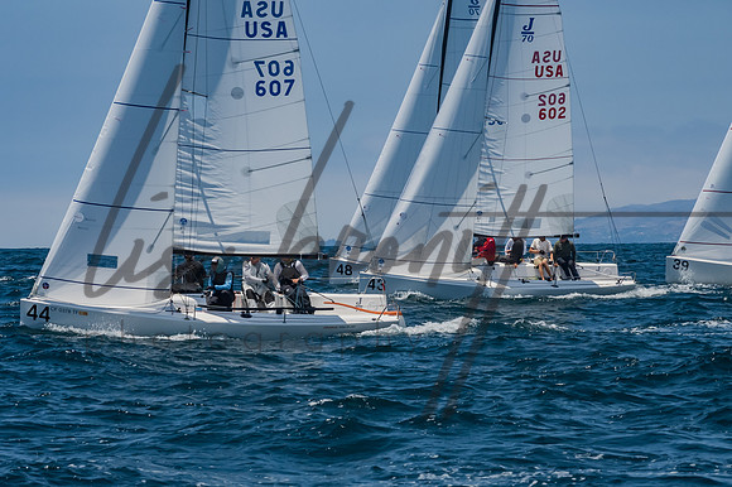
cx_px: 366
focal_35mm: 195
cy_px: 244
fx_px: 3963
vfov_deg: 7.0
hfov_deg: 10.6
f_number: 14
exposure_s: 1/1250
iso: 640
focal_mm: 130
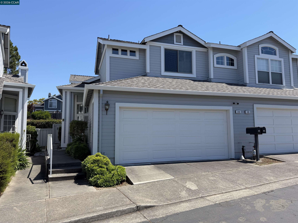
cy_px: 112
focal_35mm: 24
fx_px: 207
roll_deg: +0.6
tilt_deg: +5.8
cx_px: 149
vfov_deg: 56.8
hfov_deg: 71.6
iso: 80
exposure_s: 1/3953
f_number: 1.78
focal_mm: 6.76
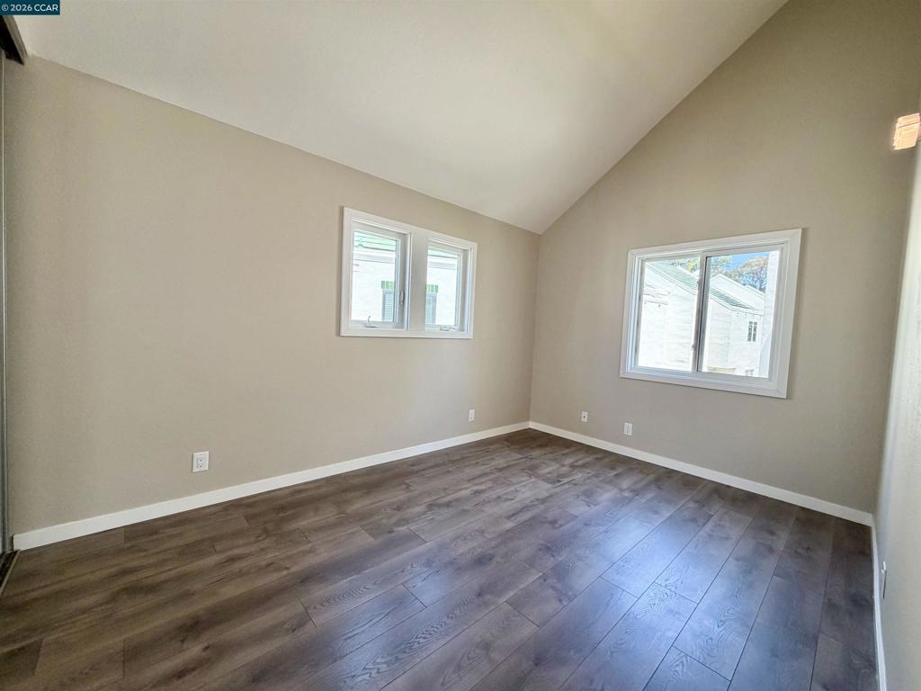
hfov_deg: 102.1
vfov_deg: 85.7
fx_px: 372
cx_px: 460
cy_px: 346
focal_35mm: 14
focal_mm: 2.22
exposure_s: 1/120
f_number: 2.2
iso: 200
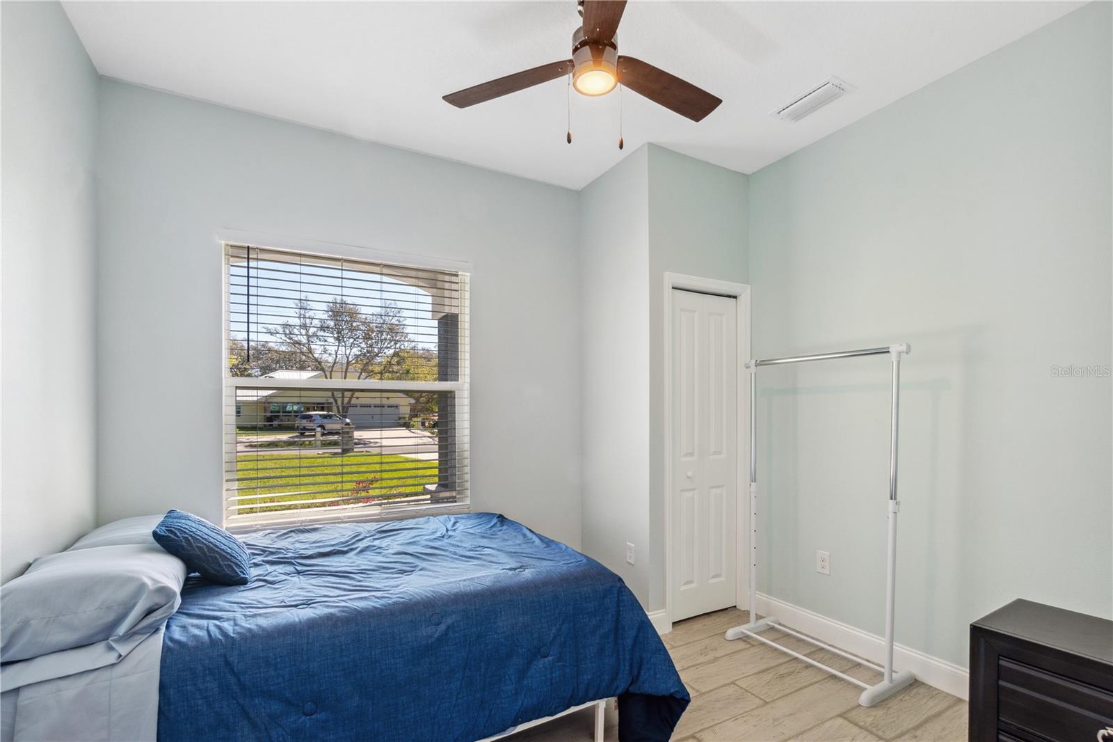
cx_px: 556
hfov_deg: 100.4
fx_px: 464
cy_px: 371
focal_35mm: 15
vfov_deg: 77.3
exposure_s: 1/10
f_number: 13
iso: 200
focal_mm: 10
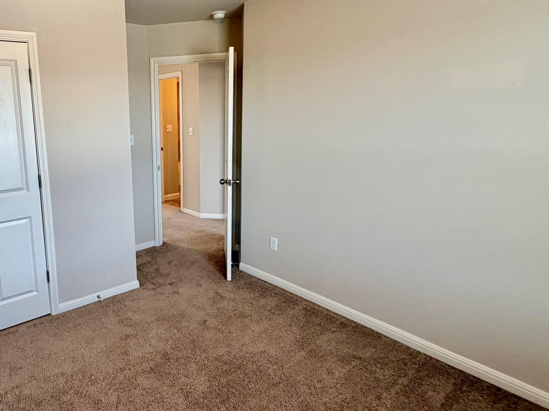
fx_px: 365
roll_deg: +2.1
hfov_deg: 69.8
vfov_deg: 58.6
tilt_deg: -10.6
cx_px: 148
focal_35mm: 23
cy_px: 175
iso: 250
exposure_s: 1/120
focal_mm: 2.22
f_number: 2.2
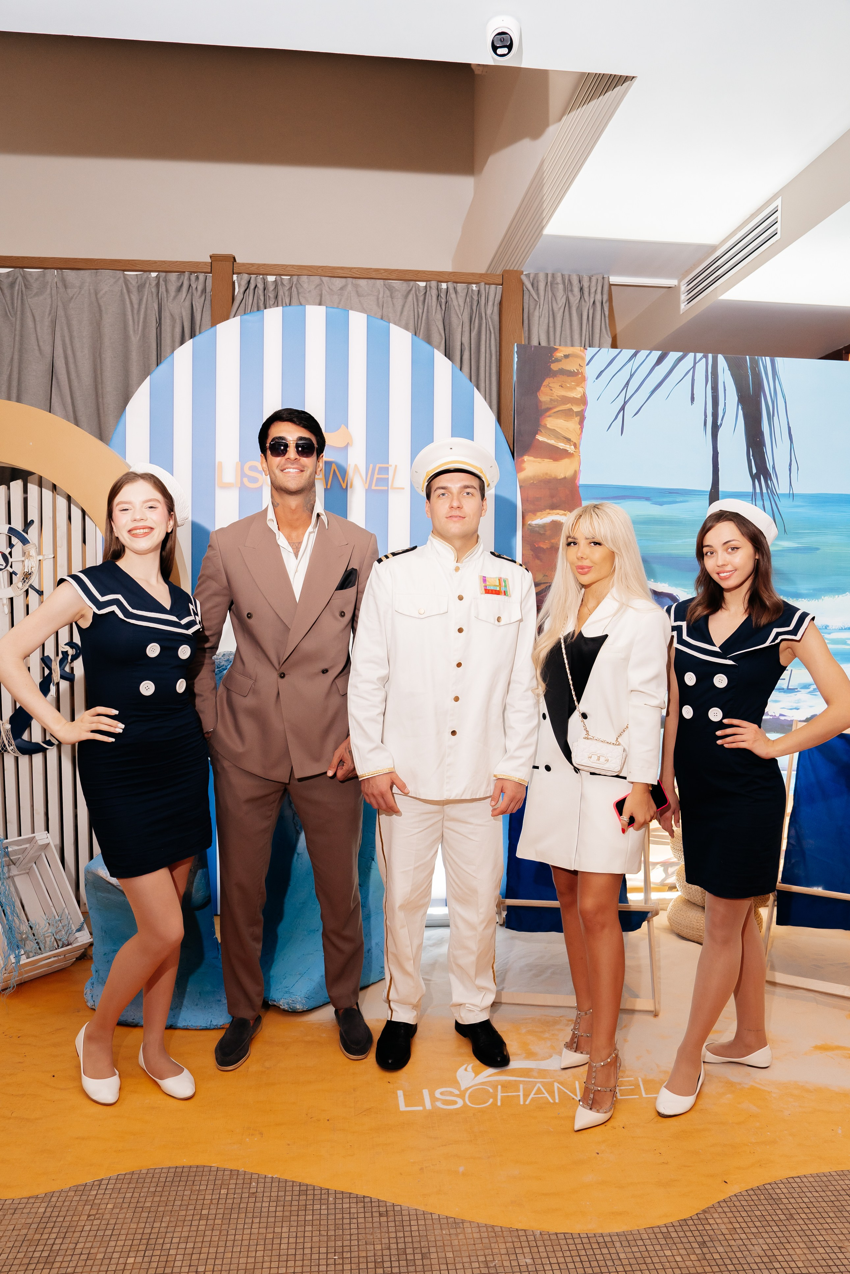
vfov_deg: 73.7
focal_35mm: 24
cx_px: 425
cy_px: 637
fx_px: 850
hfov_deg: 53.1
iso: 800
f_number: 4
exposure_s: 1/160
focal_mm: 24
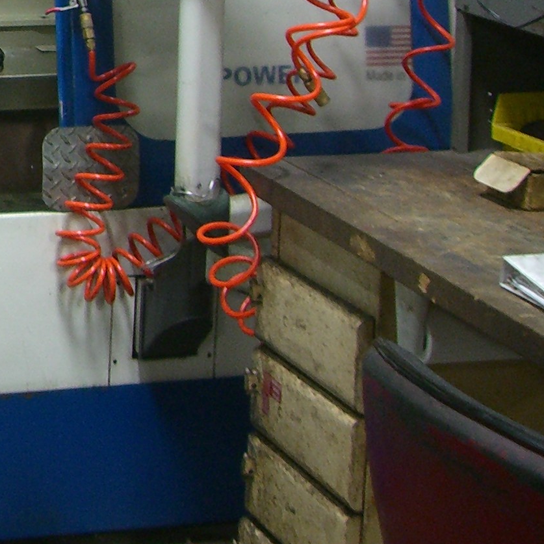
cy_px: -92
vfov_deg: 14.9
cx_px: -346
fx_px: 2009
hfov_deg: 14.1
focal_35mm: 113
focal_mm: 6.2
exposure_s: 1/15
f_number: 2.7
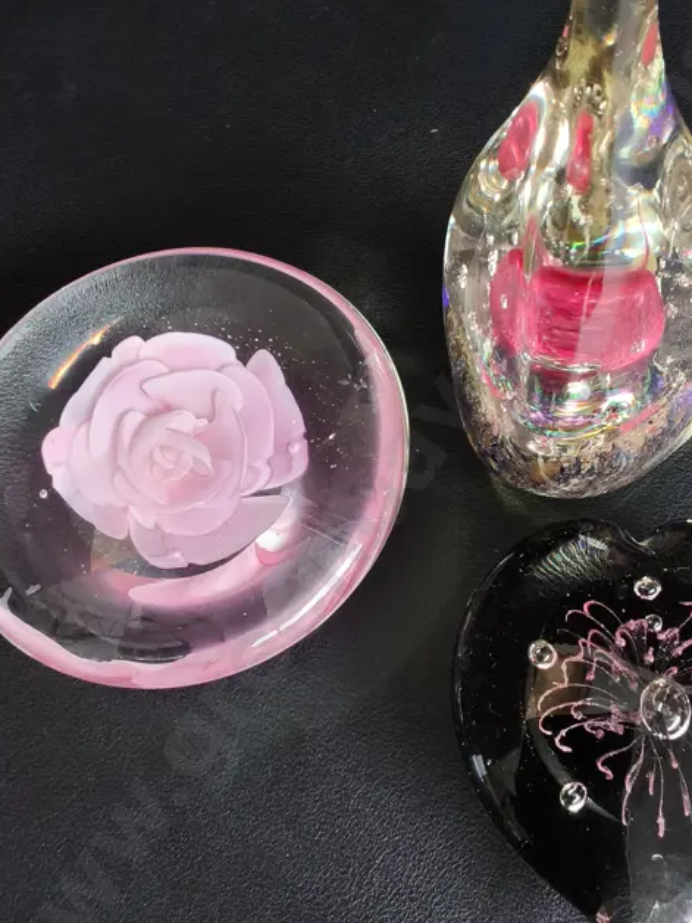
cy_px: 400
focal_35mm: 44
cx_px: 454
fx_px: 1173
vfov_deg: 42.9
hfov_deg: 32.6
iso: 200
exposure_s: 1/100
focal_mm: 2.87
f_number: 2
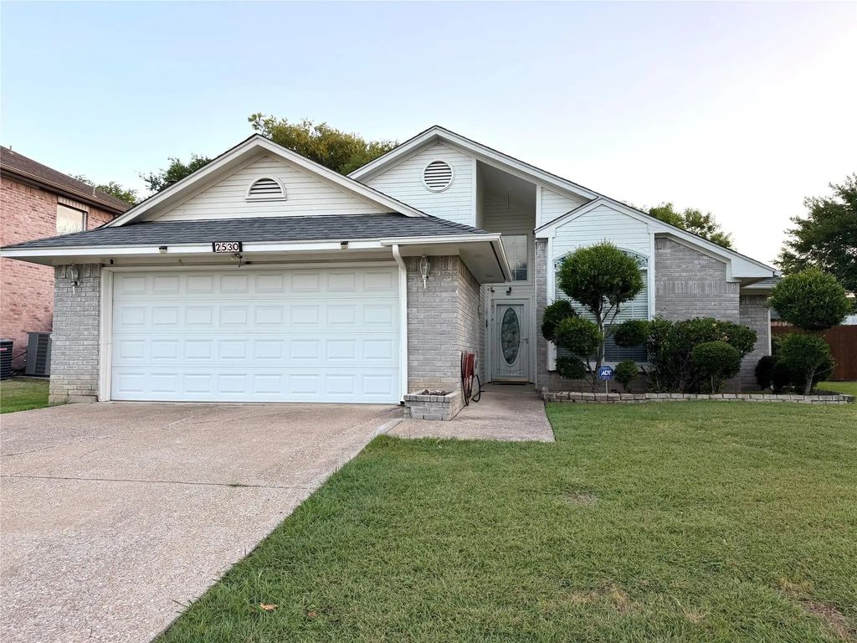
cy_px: 322
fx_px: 594
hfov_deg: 71.6
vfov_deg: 56.8
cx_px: 428
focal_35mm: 24
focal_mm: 6.76
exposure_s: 1/287
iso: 80
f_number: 1.78
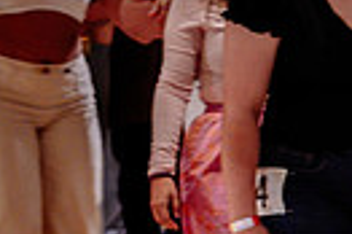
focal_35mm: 204
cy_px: 151
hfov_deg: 9.3
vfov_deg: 6.7
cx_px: 755
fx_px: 1992
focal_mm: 31
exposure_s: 1/160
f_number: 3.2
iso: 1250
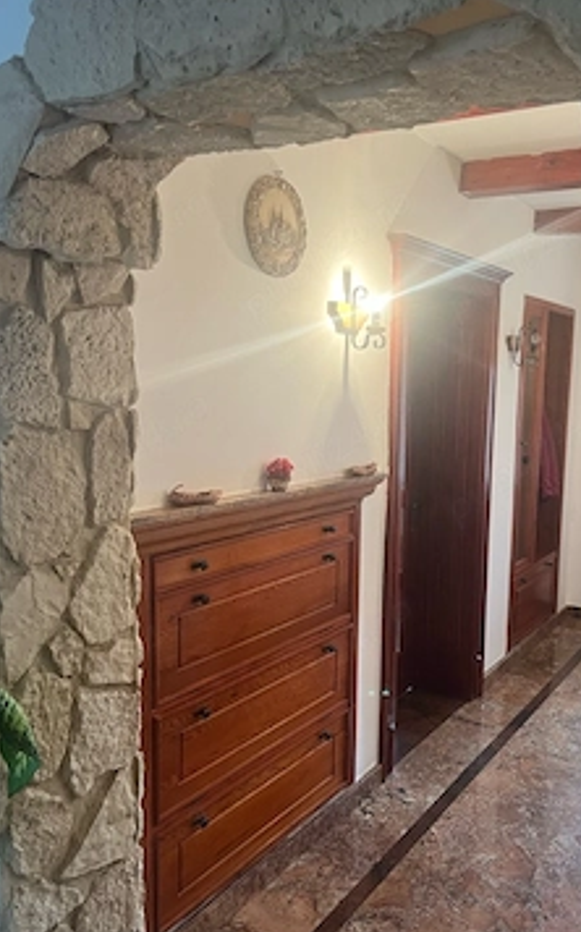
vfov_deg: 61.2
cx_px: 379
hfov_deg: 40.1
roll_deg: -1.7
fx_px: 787
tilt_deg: -8.9
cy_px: 490
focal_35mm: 31
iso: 125
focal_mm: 5.1
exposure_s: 1/50
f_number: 1.6
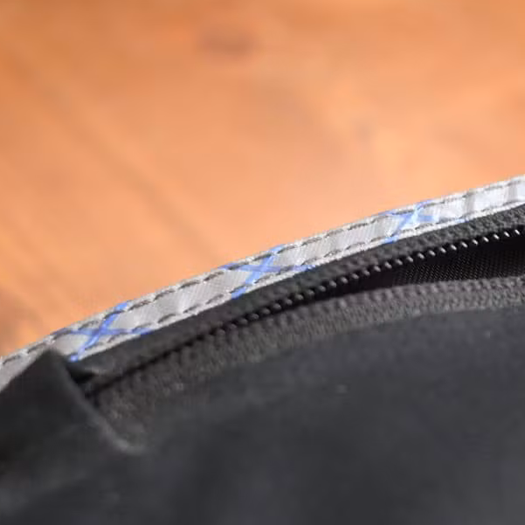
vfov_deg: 23.3
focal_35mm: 74
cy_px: 335
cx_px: 483
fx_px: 1267
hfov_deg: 22.8
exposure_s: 1/15
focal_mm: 29
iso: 800
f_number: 4.8
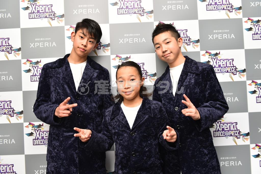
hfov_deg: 60.3
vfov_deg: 42.3
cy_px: 87
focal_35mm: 31
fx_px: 225
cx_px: 130
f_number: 5
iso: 1000
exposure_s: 1/125
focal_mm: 31
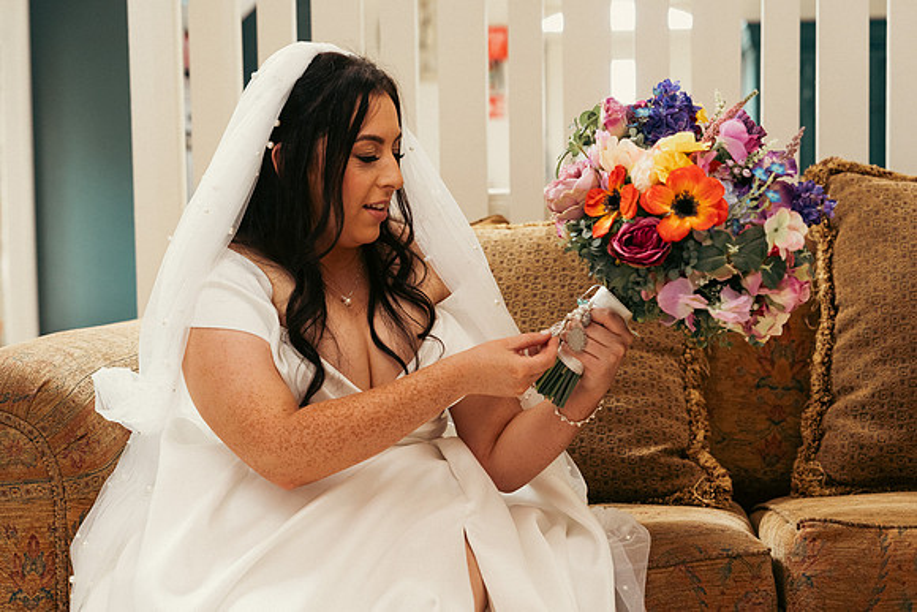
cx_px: 458
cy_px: 306
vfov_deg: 22.3
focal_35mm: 61
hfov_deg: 32.9
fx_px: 1554
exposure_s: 1/200
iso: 2000
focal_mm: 61
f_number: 3.5
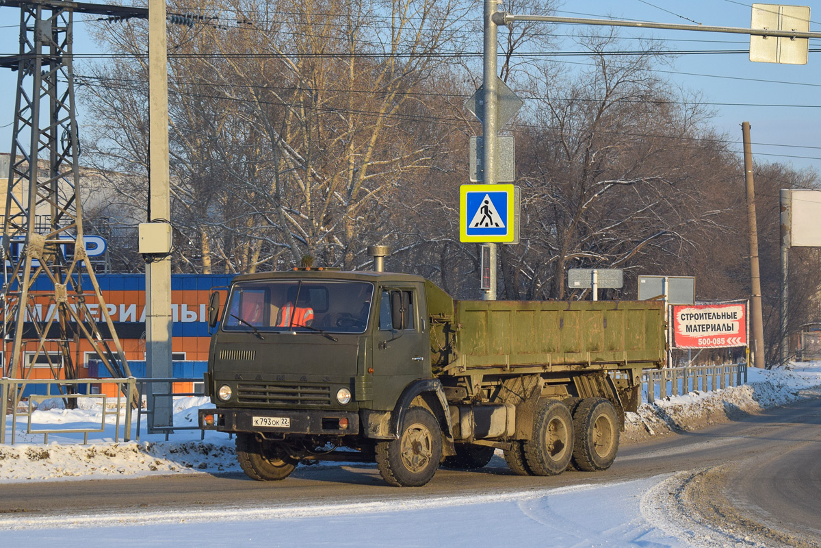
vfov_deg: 16.6
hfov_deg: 24.6
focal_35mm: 82
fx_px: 1881
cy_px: 274
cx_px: 410
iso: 400
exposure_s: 1/1250
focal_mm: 55
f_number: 6.3
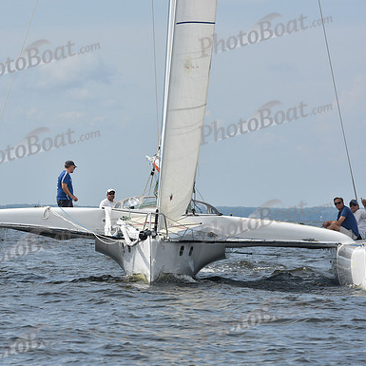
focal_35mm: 237
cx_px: 150
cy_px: 183
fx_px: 2835
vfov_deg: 7.4
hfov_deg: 7.4
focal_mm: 185
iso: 320
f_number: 10
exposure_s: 1/1250
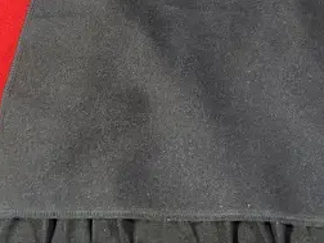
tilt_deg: -48.9
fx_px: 927
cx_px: 384
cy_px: -201
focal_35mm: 99
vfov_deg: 13.4
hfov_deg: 18.8
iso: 125
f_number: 1.5
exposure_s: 1/120
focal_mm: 5.7
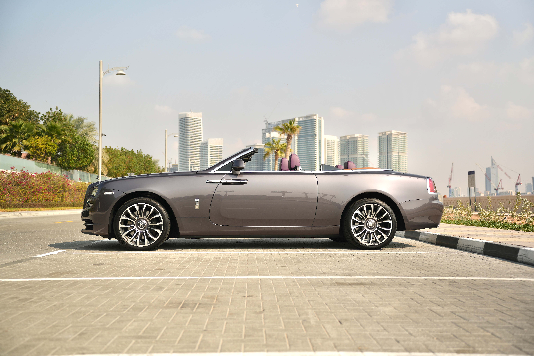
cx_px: 267
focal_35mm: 39
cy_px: 178
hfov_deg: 49.6
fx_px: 578
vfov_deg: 34.2
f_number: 2.8
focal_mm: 39
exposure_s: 1/250
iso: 100
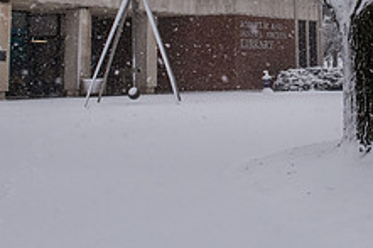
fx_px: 652
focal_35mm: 63
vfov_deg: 20.5
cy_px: -30
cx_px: 302
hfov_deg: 31.1
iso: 1000
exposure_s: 1/640
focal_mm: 24
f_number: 6.3
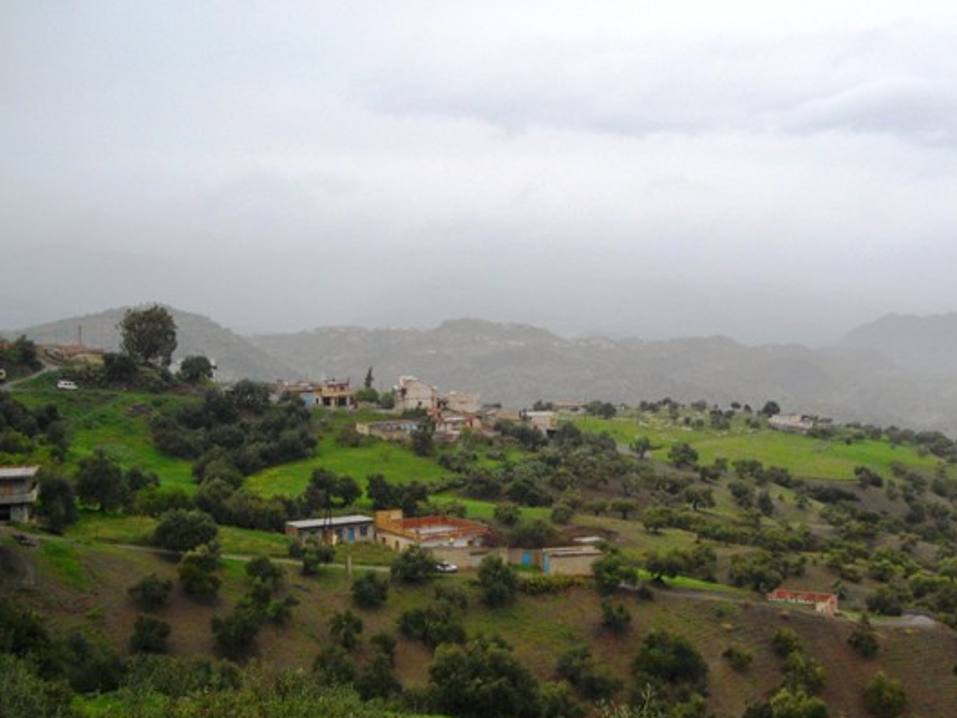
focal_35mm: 45
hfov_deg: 42.0
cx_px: 537
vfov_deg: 32.0
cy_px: 465
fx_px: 1244
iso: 133
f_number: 2.9
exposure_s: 1/125
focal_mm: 5.7
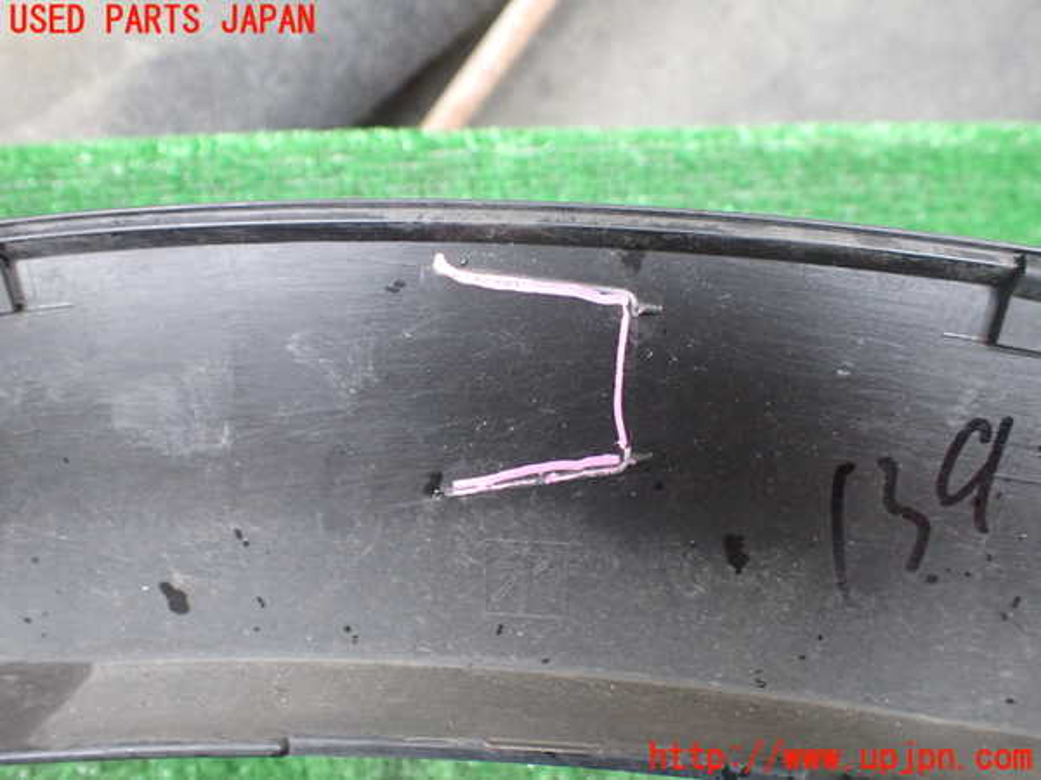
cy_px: 390
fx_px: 902
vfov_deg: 46.8
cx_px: 520
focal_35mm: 30
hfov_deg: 60.0
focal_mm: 5.4
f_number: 2.3
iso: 800
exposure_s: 1/40
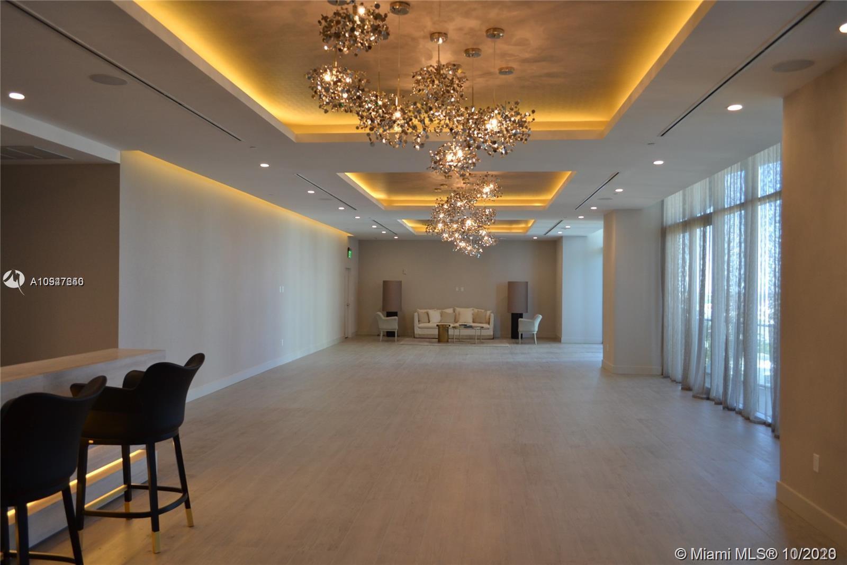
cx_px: 424
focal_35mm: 27
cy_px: 282
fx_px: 635
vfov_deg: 47.9
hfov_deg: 67.4
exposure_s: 1/50
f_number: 3.5
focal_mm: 18
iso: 400
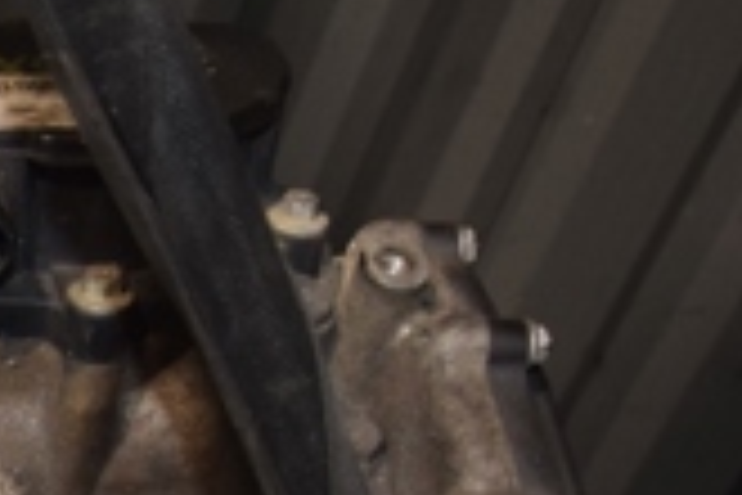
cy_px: 598
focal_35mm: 122
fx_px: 2513
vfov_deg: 11.0
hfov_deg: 15.1
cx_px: -472
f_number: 5
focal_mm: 21
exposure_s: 1/60
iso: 800
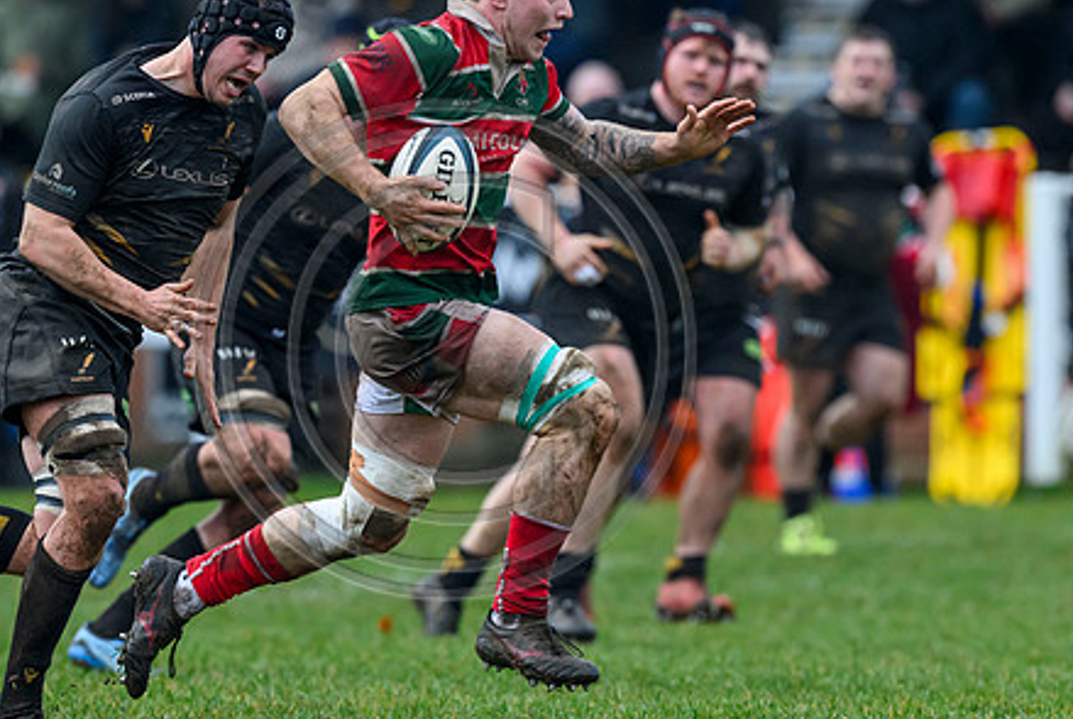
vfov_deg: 2.2
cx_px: 497
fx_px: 18922
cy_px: 435
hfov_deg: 3.2
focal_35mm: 634
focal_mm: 400
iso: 3200
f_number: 4
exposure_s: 1/2500
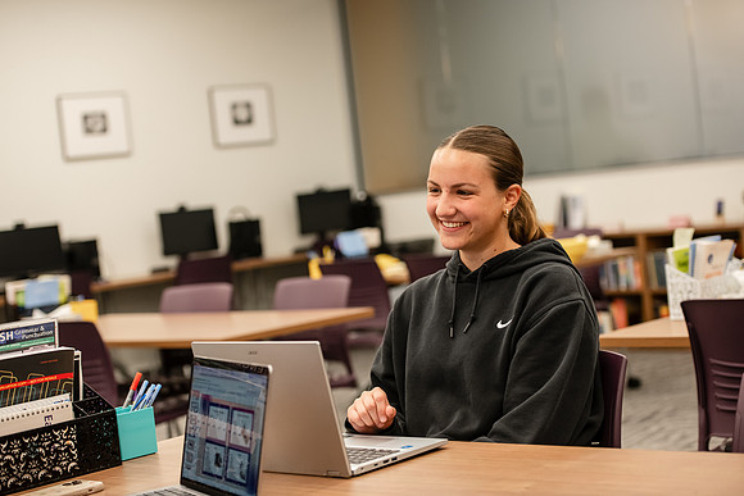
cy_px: 248
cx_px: 372
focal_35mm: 75
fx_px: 1550
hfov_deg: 27.0
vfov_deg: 18.2
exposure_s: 1/200
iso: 1000
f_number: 3.2
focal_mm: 75
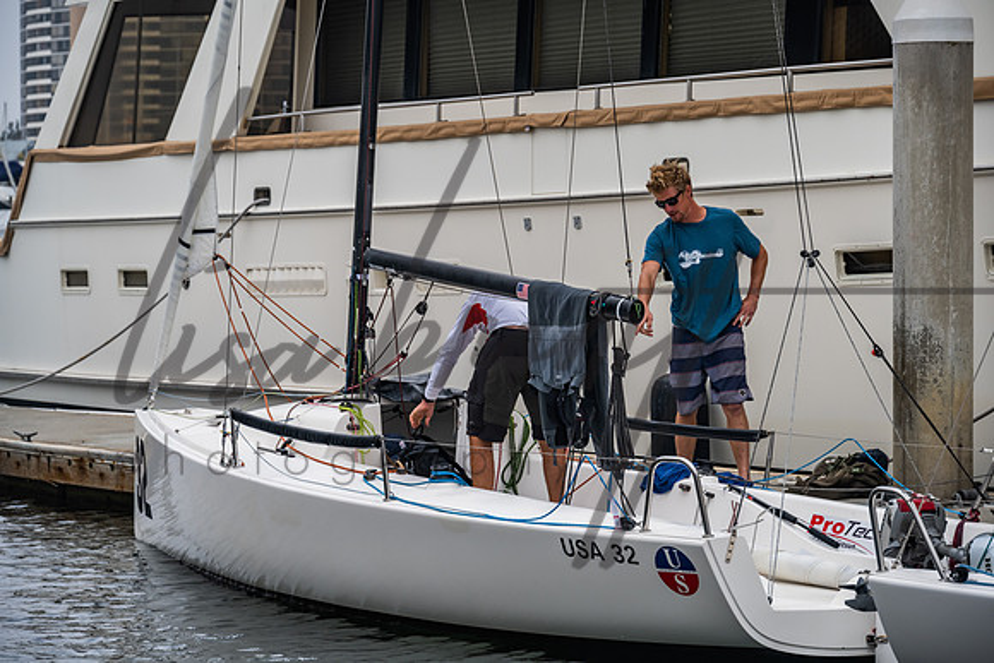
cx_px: 497
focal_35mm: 115
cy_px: 332
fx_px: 3176
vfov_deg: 11.9
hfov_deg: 17.8
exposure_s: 1/640
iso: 400
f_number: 6.3
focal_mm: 115
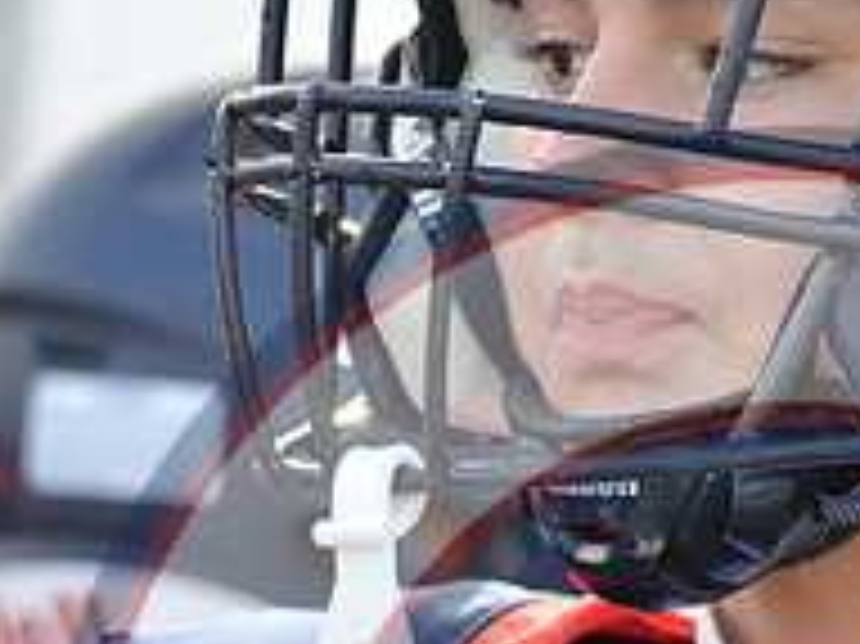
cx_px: 779
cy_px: 766
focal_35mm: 402
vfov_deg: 3.7
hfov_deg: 4.9
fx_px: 9981
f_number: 5
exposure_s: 1/500
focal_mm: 92
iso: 500
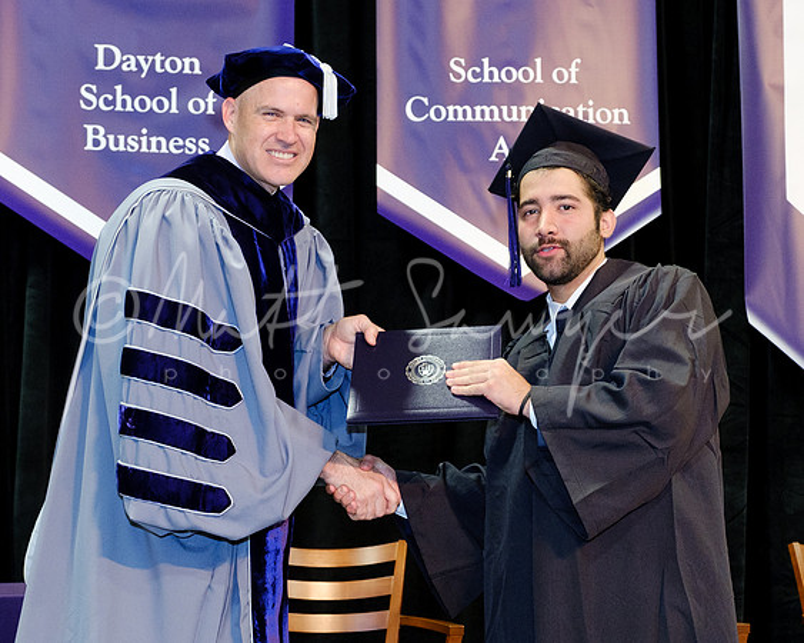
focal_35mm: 68
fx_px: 1609
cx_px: 435
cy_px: 403
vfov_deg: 22.5
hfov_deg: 28.0
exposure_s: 1/125
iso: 1600
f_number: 4
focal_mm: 27.4
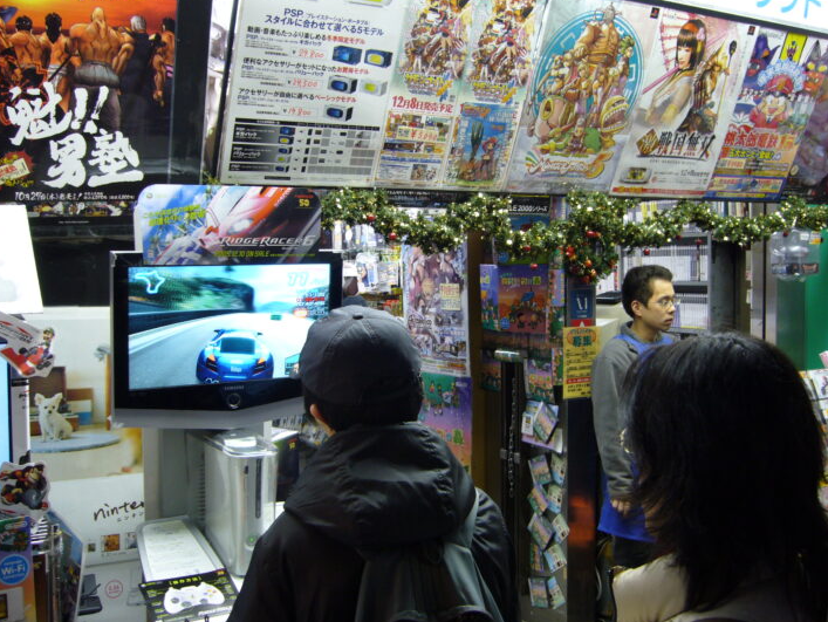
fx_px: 909
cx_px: 437
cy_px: 301
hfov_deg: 48.9
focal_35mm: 38
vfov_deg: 37.7
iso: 100
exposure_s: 1/20
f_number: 2.8
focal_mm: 5.8
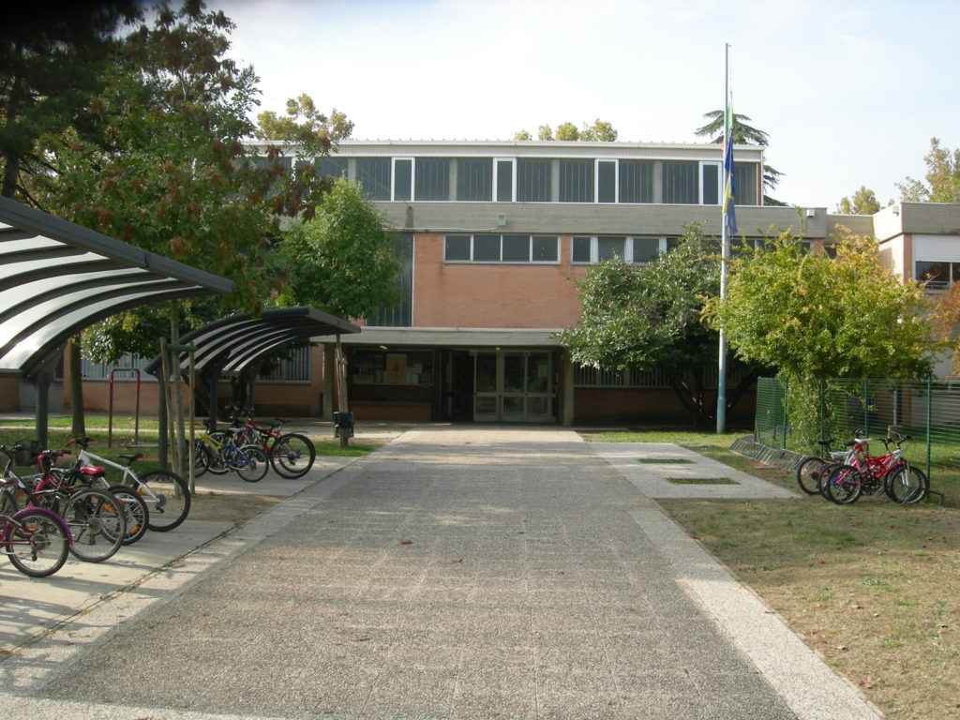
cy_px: 360
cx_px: 480
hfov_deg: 51.4
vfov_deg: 39.7
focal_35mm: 36
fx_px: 998
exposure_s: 1/161
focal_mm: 7.5
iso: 64
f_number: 5.4
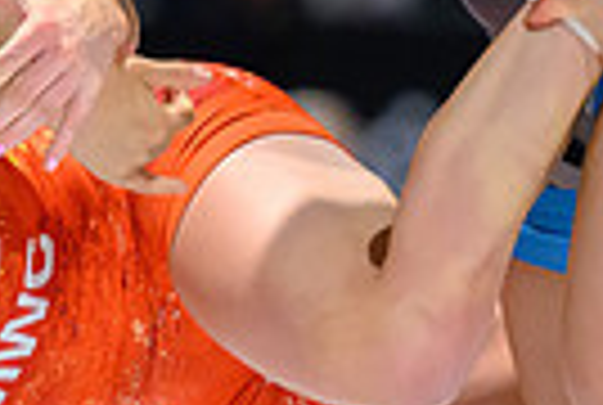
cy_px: 278
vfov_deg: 1.8
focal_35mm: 782
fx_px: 13128
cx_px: 400
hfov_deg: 2.6
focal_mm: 155
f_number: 2.8
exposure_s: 1/640
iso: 7200
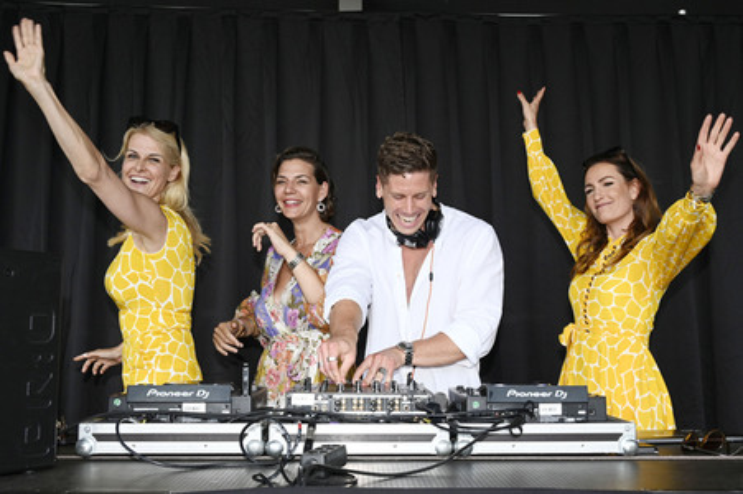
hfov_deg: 48.5
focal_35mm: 40
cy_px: 247
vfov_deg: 33.4
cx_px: 372
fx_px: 825
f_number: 6.3
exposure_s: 1/160
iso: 1000
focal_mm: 40
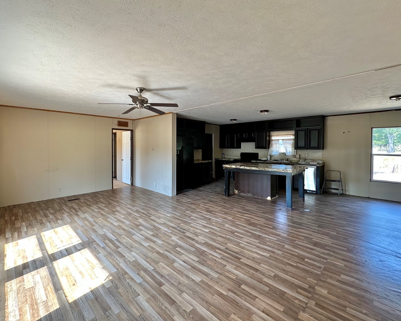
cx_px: 181
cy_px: 150
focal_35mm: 16
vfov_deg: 80.3
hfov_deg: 92.8
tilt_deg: -1.5
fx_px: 190
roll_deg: -0.3
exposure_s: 1/99
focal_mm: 2.22
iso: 100
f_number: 2.2
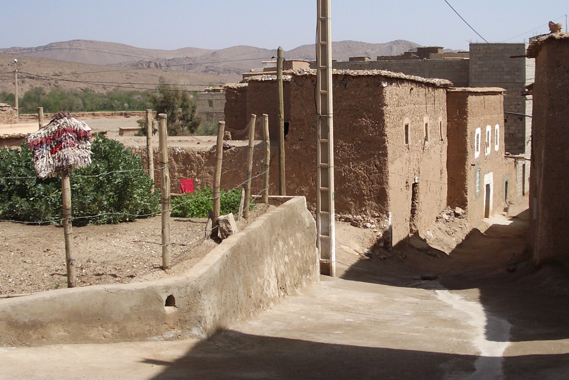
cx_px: 318
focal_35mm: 52
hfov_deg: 38.1
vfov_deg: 26.0
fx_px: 822
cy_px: 168
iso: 80
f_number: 4.3
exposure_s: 1/500
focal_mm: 5.8
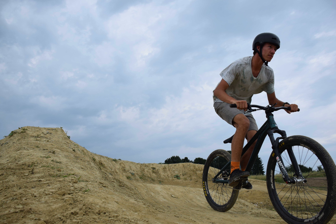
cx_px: 168
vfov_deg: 47.9
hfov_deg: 67.4
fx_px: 252
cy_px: 112
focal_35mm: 27
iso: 400
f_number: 6.3
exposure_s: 1/1600
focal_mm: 18
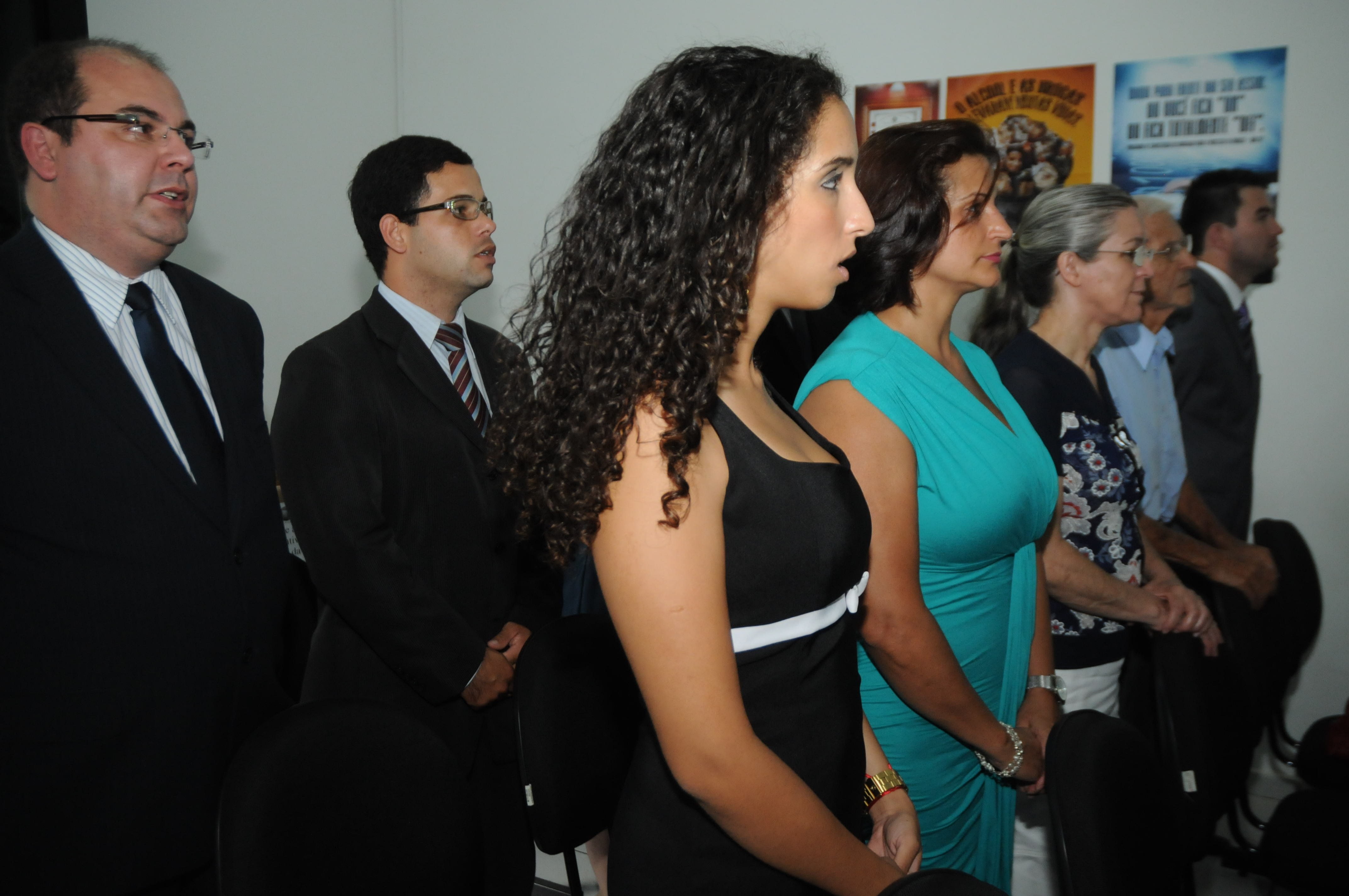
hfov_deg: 57.3
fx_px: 1235
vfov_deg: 39.9
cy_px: 448
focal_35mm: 33
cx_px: 674
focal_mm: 22
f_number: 3.5
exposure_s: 1/250
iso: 1000
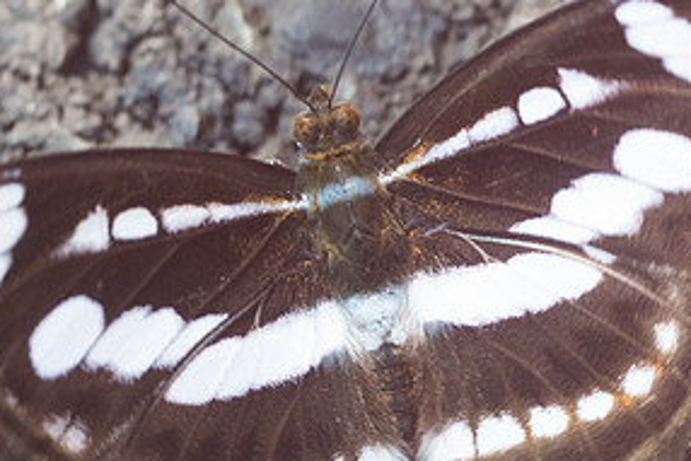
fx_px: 12521
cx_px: 433
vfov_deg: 2.1
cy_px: 229
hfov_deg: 3.2
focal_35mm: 652
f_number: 4.5
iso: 640
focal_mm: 150
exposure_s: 1/50
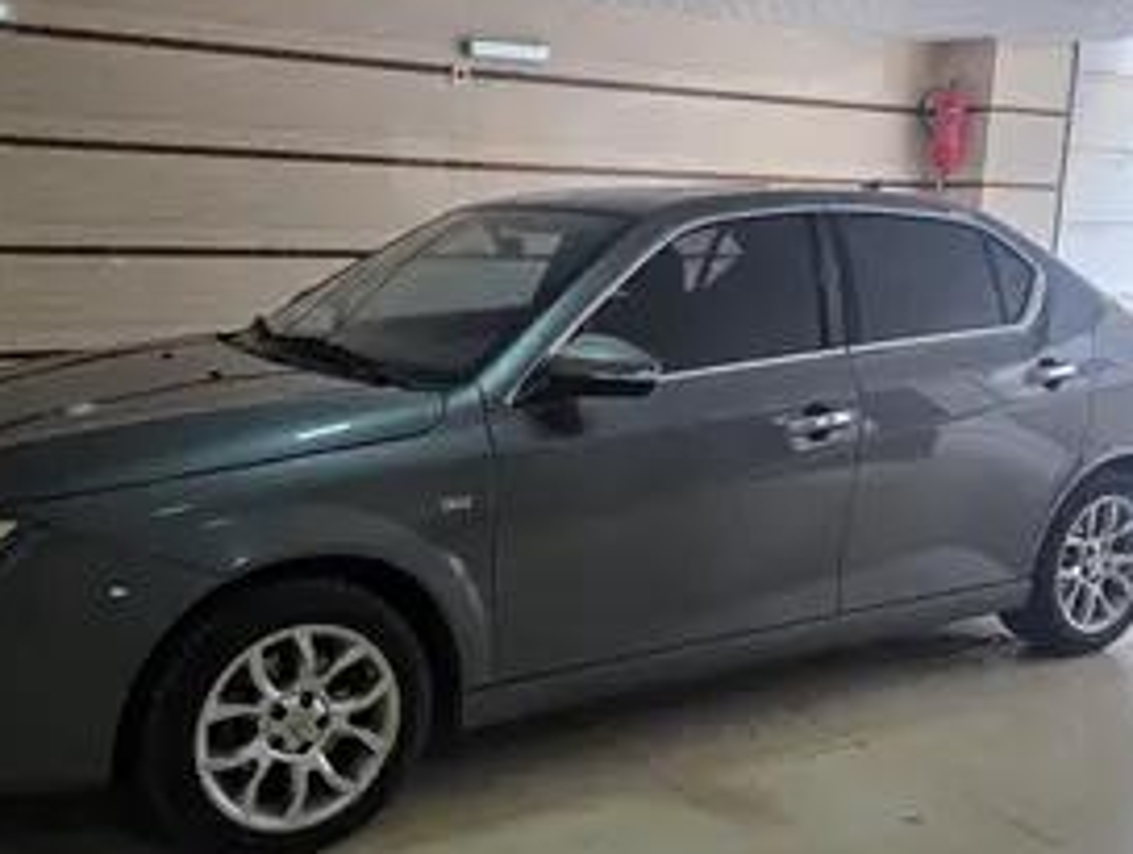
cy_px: 462
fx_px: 1246
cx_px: 521
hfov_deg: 48.9
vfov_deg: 37.8
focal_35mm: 38
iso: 40
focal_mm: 6.3
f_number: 1.7
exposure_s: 1/50
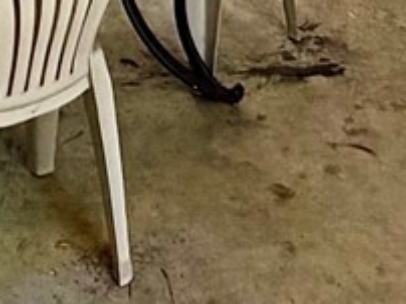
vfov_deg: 10.1
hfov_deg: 17.7
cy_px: -594
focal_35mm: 111
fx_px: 1300
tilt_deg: +0.0
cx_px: 119
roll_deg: +0.7
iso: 50
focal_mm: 2.22
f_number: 2.2
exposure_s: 1/210
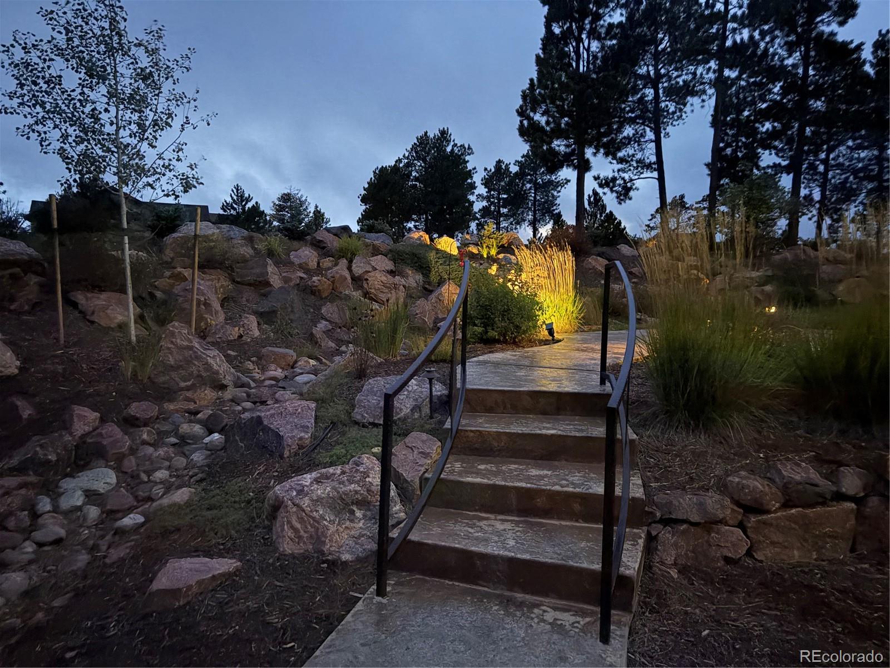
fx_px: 668
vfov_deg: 53.1
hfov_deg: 67.3
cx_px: 445
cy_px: 334
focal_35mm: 26
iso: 1600
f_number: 1.6
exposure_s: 1/9
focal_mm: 5.96
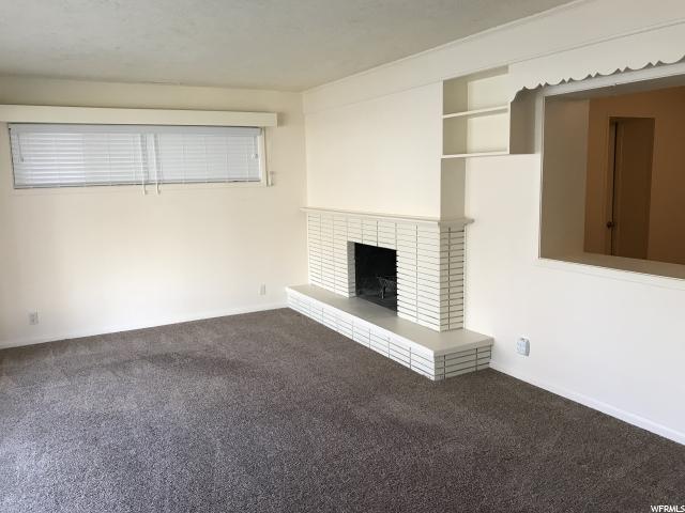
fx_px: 554
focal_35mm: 28
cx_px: 342
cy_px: 256
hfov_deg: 63.4
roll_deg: +0.5
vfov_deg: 49.7
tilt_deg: -8.3
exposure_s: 1/30
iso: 25
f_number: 1.8
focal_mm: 3.99
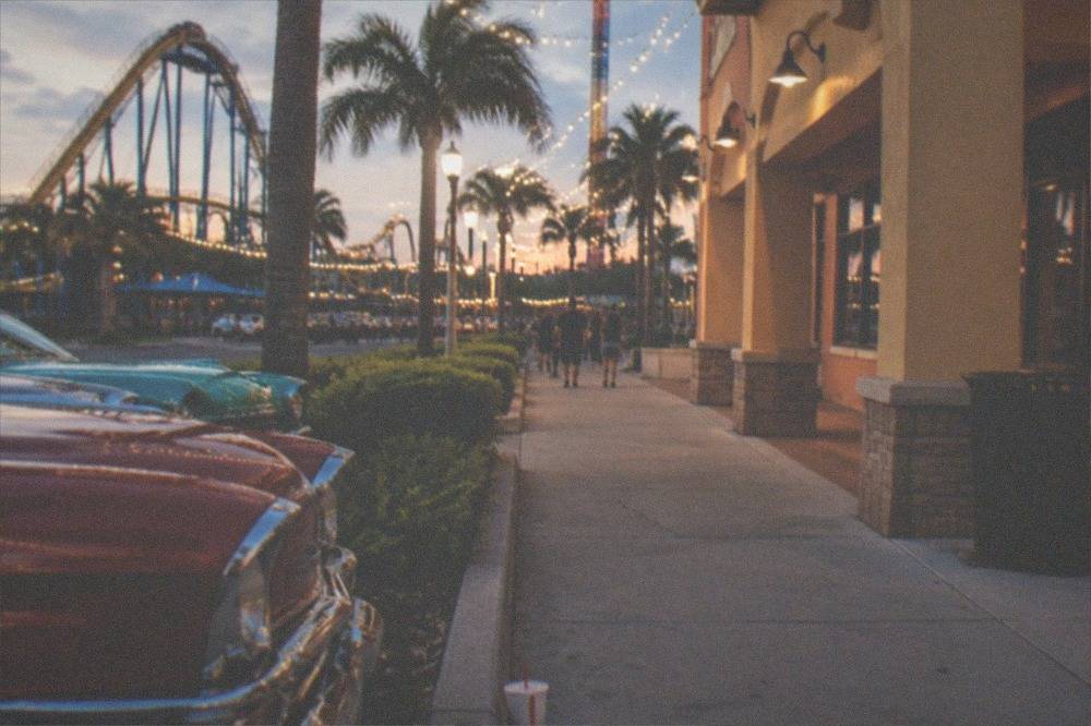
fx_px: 1484
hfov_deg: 40.4
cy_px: 363
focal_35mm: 49
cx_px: 546
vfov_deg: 27.5
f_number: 4
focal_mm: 49
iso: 800
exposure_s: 1/2000
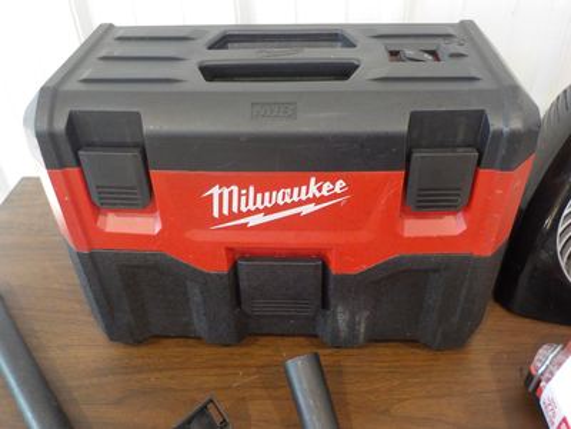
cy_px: 214
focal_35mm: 30
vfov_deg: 46.8
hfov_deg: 60.0
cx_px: 286
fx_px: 495
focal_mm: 4.1
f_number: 3.3
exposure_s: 1/30
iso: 320
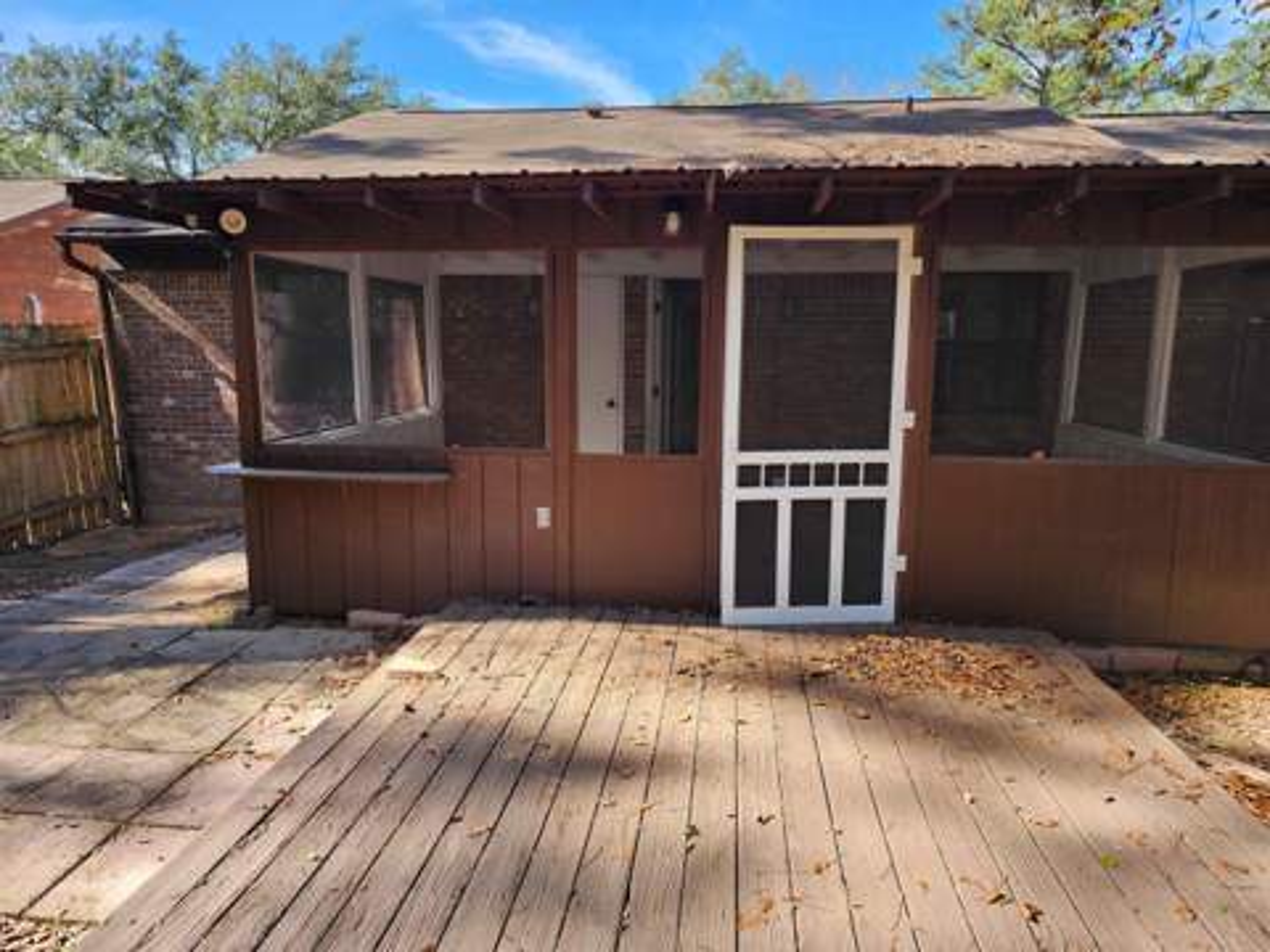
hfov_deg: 73.9
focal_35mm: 23
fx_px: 844
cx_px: 635
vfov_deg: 58.9
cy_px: 476
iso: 12
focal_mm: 6.4
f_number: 1.8
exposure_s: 1/192
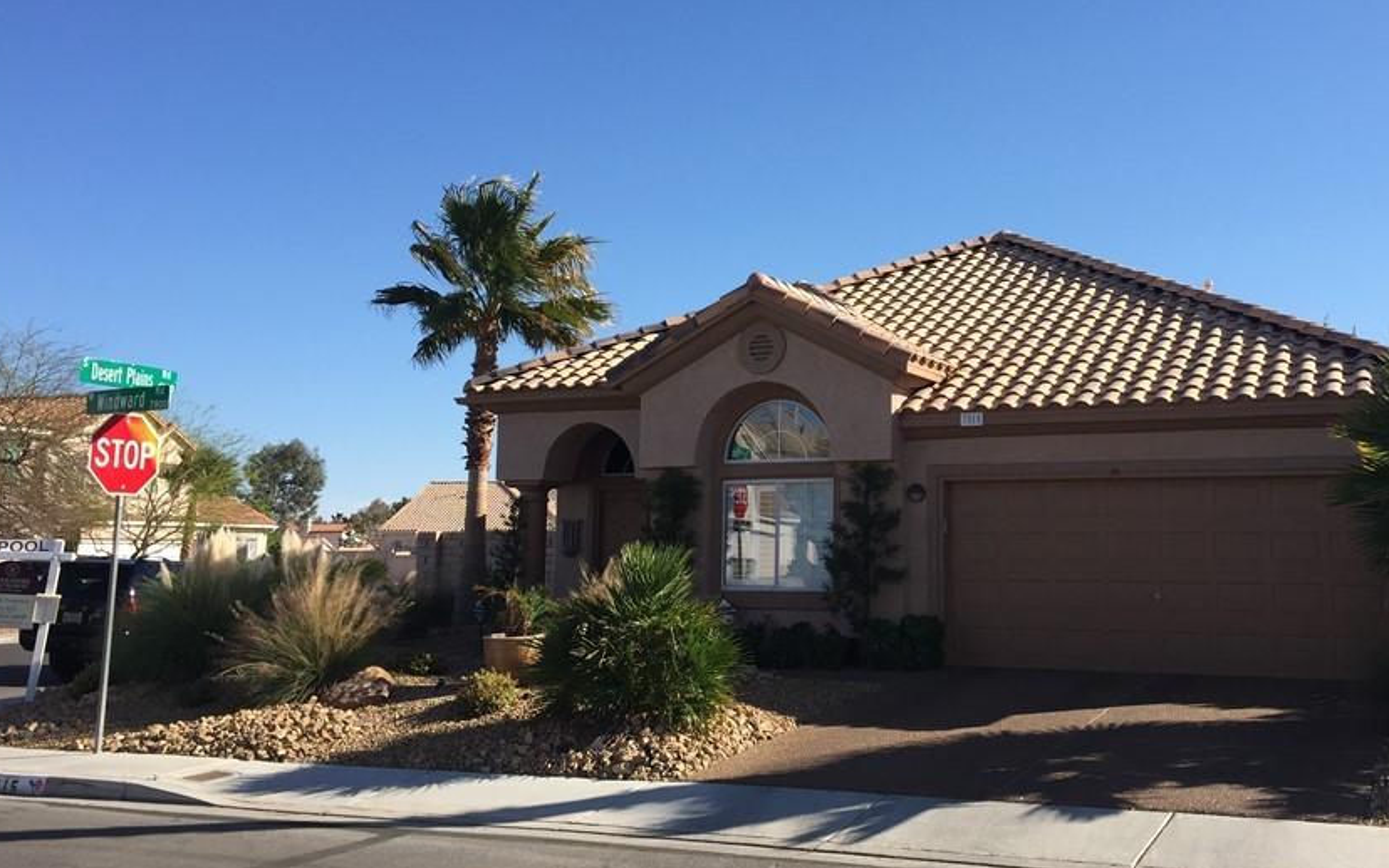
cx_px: 840
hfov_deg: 51.2
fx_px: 1439
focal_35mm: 38
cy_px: 317
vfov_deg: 33.4
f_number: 2.2
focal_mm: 4.15
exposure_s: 1/1522
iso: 32
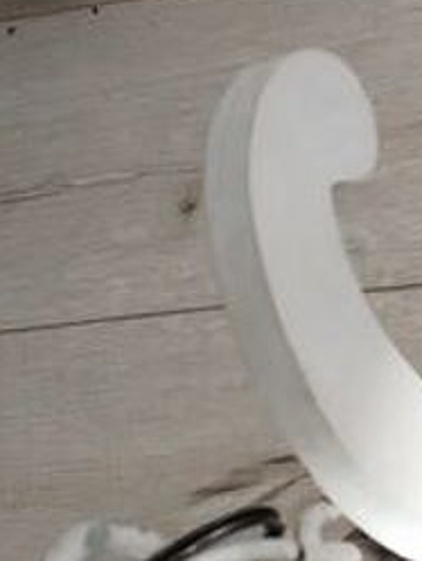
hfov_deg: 9.6
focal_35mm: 139
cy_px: 641
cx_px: 964
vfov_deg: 13.8
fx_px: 2257
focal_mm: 4.75
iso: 335
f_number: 1.8
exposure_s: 1/60
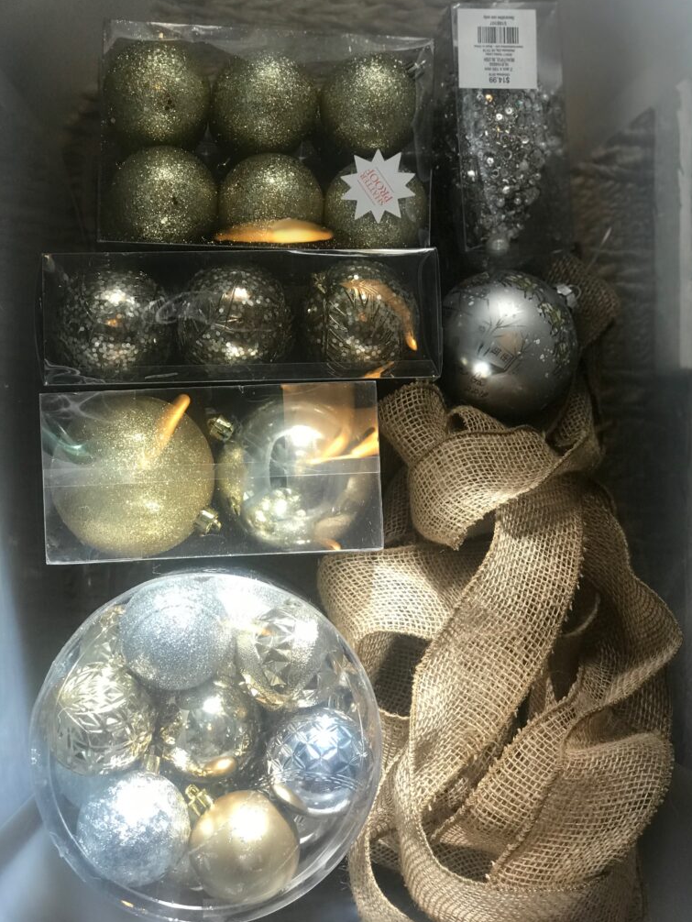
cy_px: 463
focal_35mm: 58
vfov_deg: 33.2
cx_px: 350
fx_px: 1545
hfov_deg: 25.2
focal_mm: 6.6
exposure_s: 1/60
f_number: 2.8
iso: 64
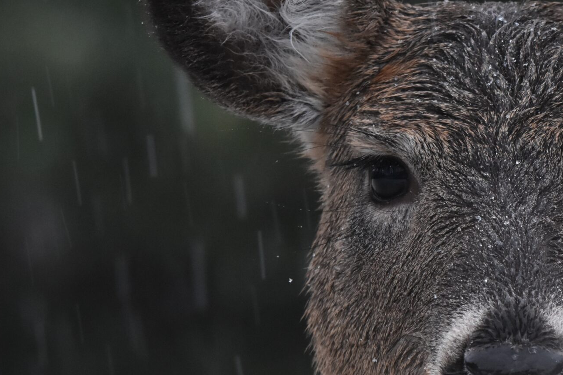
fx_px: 13478
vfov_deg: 1.6
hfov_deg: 2.4
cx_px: 546
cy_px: 204
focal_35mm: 862
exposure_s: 1/80
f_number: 8
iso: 2000
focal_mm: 290
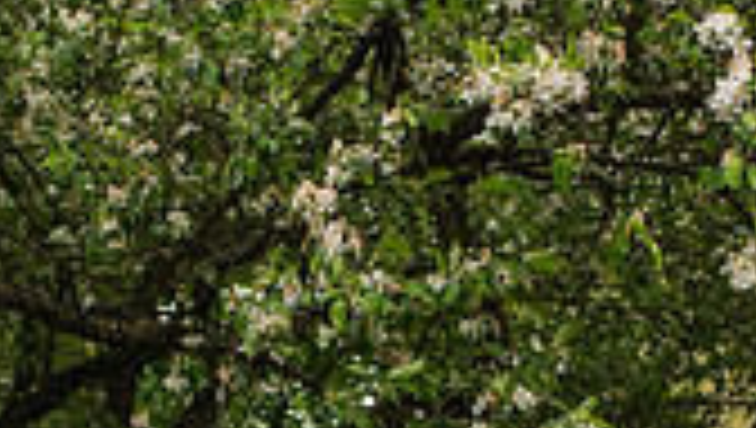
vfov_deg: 8.1
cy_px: 874
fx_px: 2850
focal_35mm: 142
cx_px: 260
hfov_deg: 15.1
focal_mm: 35
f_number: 3.2
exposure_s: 1/640
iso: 125
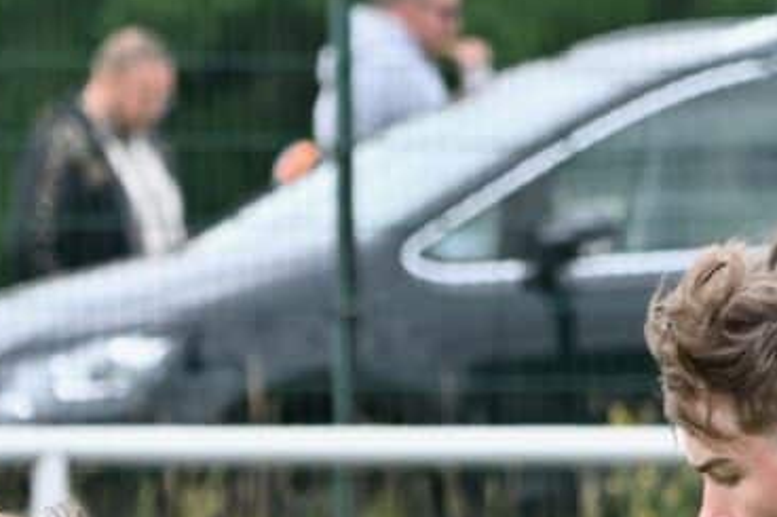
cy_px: 1221
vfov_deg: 1.4
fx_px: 21594
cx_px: 712
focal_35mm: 1001
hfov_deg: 2.1
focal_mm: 180
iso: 500
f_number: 5.3
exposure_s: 1/1600
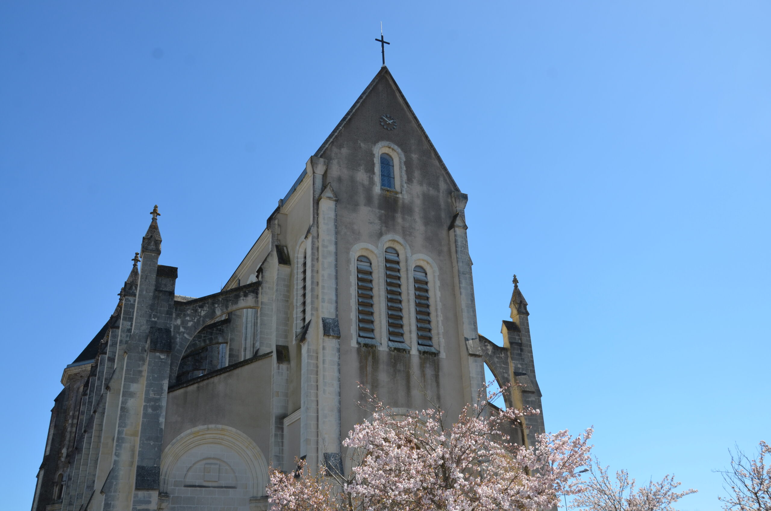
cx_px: 386
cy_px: 256
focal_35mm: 33
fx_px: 705
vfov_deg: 39.8
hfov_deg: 57.3
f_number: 8
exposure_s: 1/250
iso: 110
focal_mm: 22
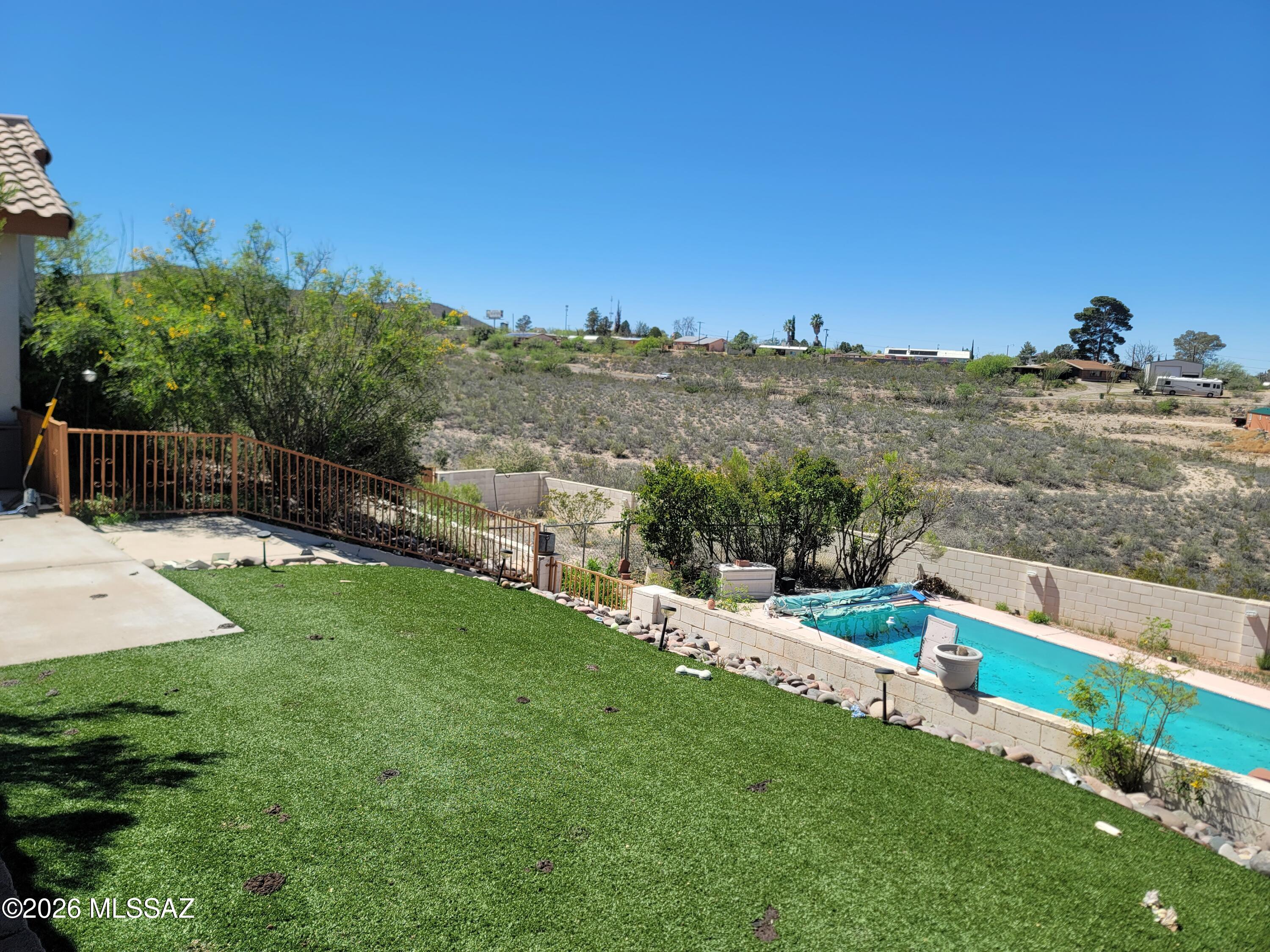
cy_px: 476
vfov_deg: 54.9
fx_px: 917
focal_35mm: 25
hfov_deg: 69.4
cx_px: 635
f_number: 1.8
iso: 20
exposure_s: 1/939
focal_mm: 7
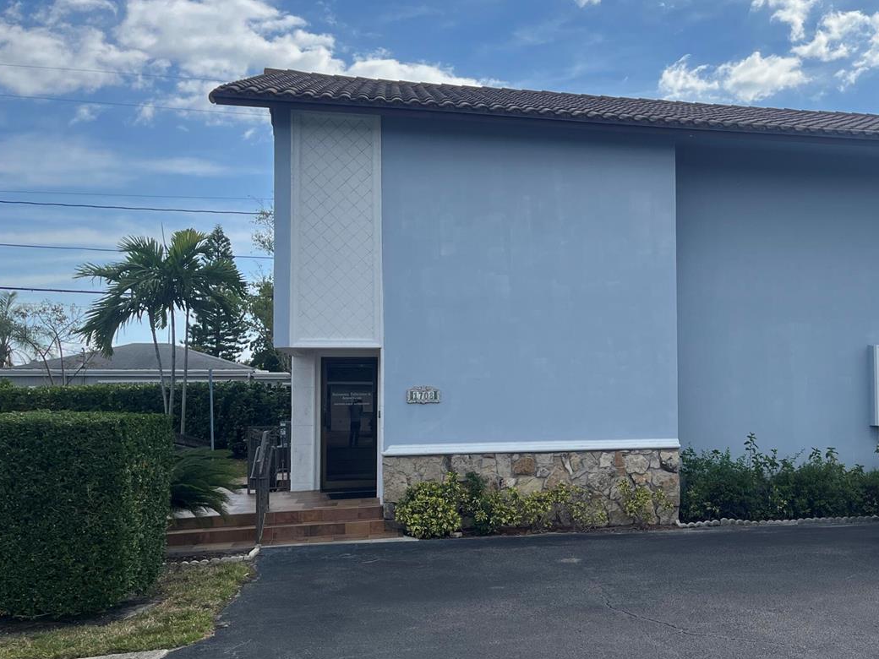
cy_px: 344
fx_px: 1016
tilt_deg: +2.3
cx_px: 669
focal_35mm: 40
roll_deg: +0.2
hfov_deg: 45.0
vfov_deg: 36.0
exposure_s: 1/3521
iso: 50
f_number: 1.6
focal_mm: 5.1
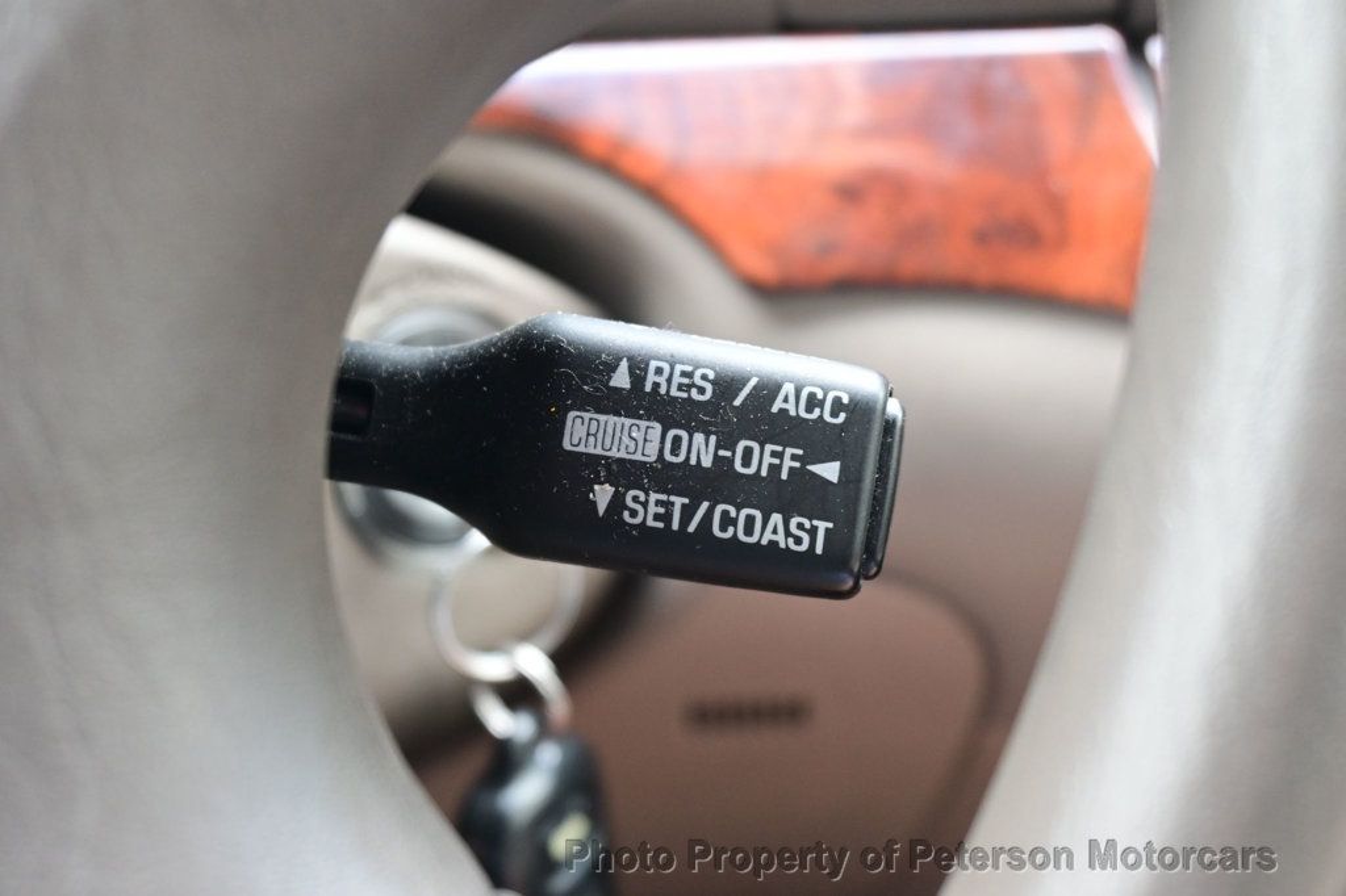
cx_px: 673
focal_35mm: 58
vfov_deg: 23.2
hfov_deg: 34.2
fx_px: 2186
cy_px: 448
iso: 1100
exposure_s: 1/60
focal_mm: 39
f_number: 5.6
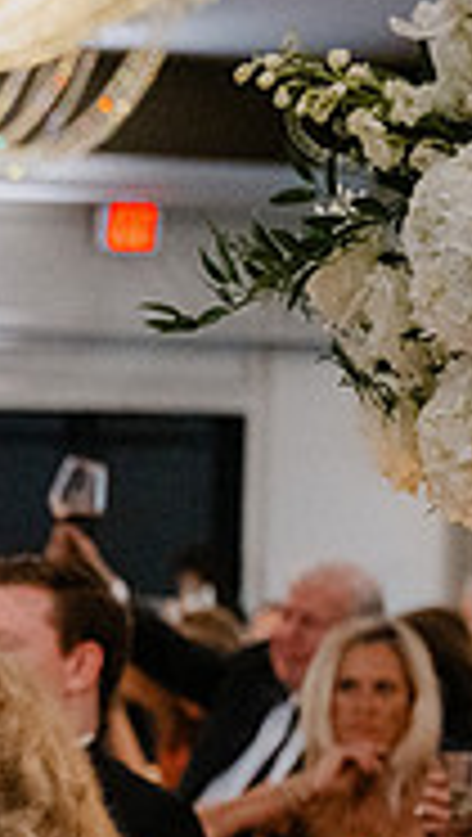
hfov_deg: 5.9
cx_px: -728
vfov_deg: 10.9
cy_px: 839
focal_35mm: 196
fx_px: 4349
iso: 3200
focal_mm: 60
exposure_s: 1/160
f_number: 2.8
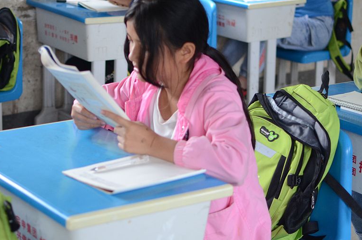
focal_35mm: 83
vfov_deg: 16.4
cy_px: 82
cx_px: 144
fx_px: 831
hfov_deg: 24.5
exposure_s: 1/640
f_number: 2
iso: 800
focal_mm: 35
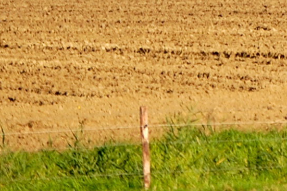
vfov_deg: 1.4
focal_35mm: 983
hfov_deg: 2.1
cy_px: -237
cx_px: 528
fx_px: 7827
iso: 200
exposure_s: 1/640
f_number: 6.3
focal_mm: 120
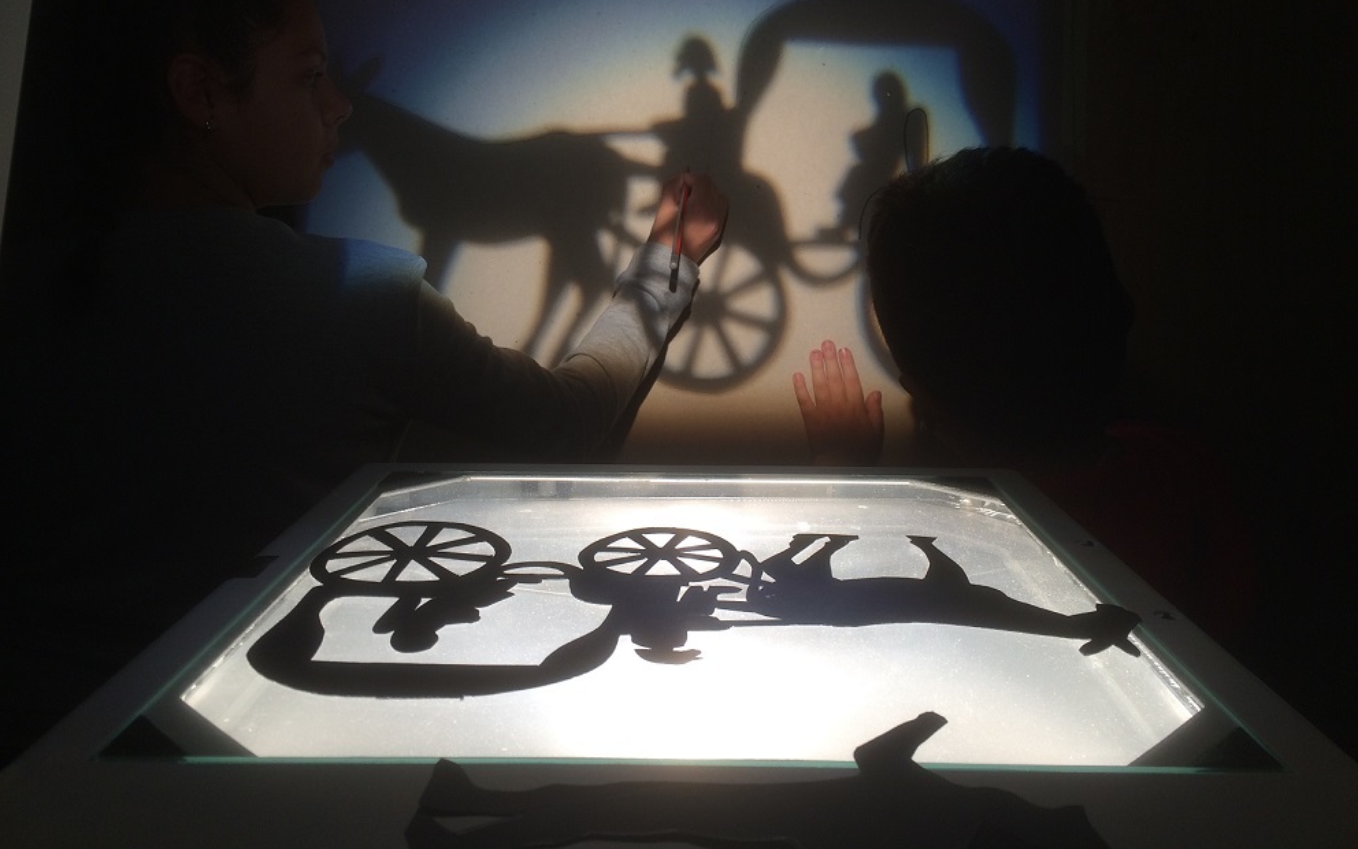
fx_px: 1147
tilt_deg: -8.1
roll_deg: +0.1
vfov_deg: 40.5
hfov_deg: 61.2
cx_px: 680
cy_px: 352
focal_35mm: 31
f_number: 2.2
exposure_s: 1/100
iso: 40
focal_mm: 4.15
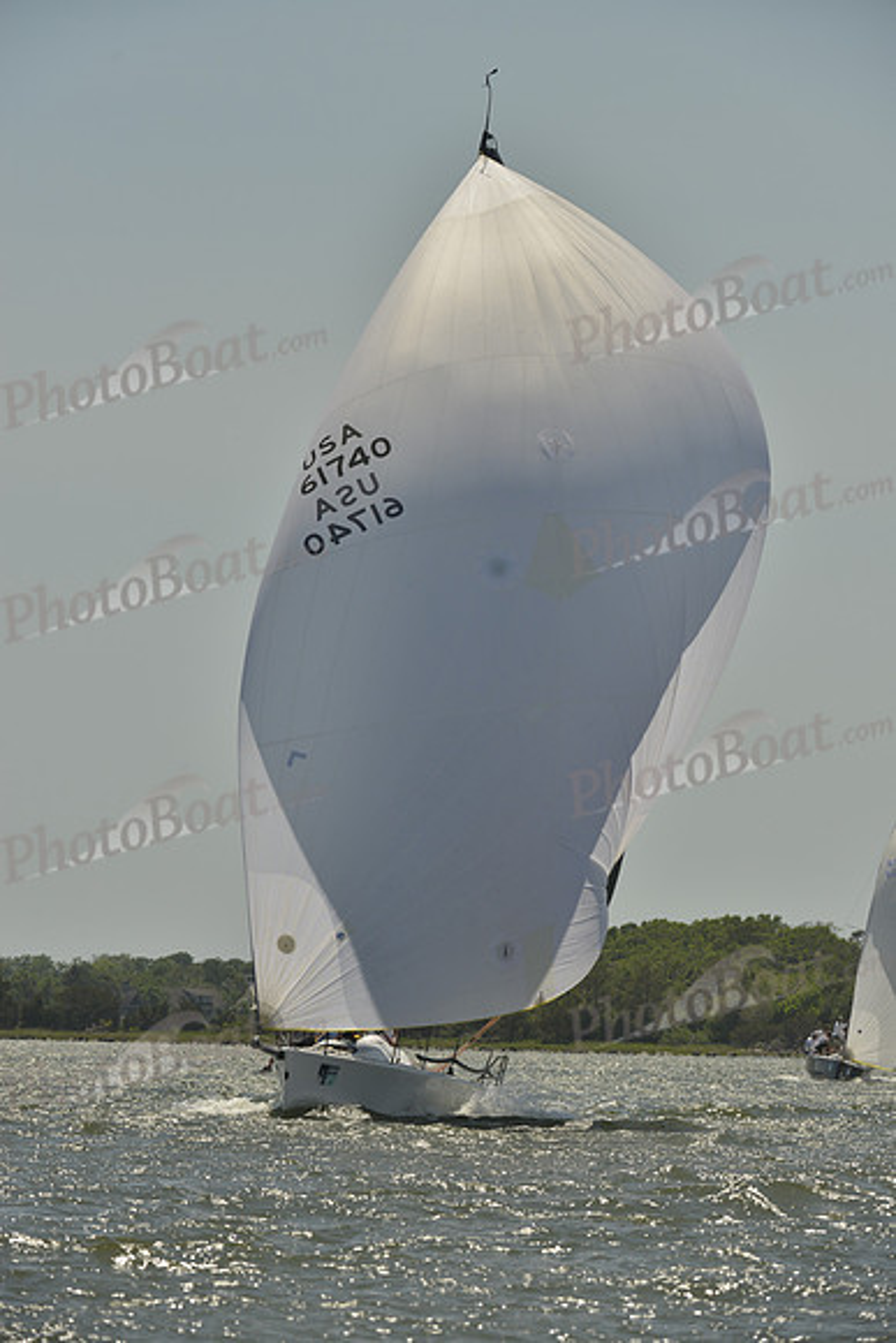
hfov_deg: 6.5
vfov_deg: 9.8
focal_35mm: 210
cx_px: 448
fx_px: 7835
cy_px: 672
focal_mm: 210
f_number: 10
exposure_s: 1/1600
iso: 280
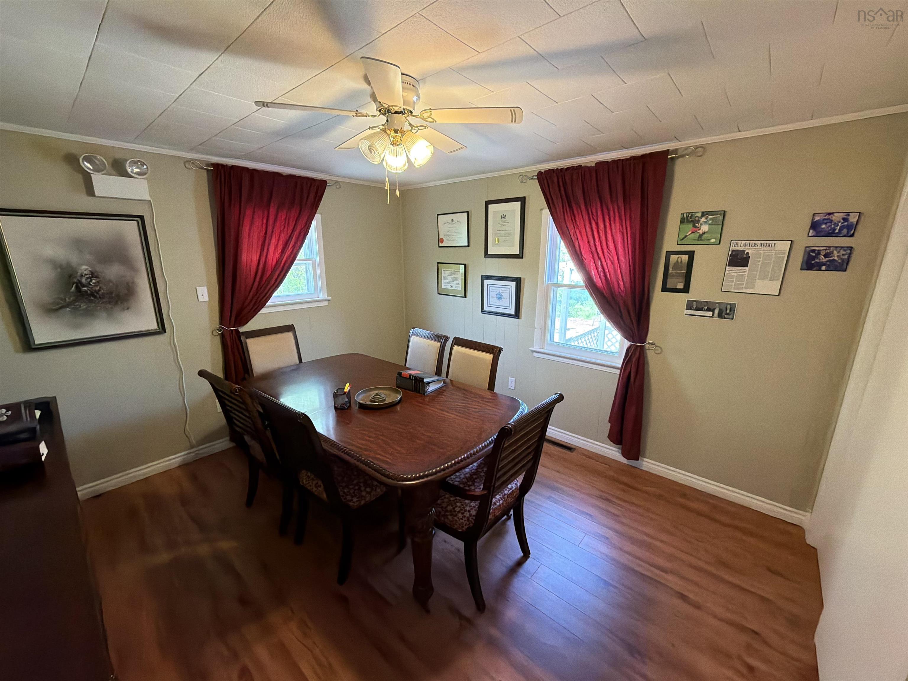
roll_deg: -0.4
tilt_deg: -13.0
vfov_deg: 85.7
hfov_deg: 102.1
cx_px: 454
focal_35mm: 14
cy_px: 340
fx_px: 367
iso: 1000
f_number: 2.2
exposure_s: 1/120
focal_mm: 2.22
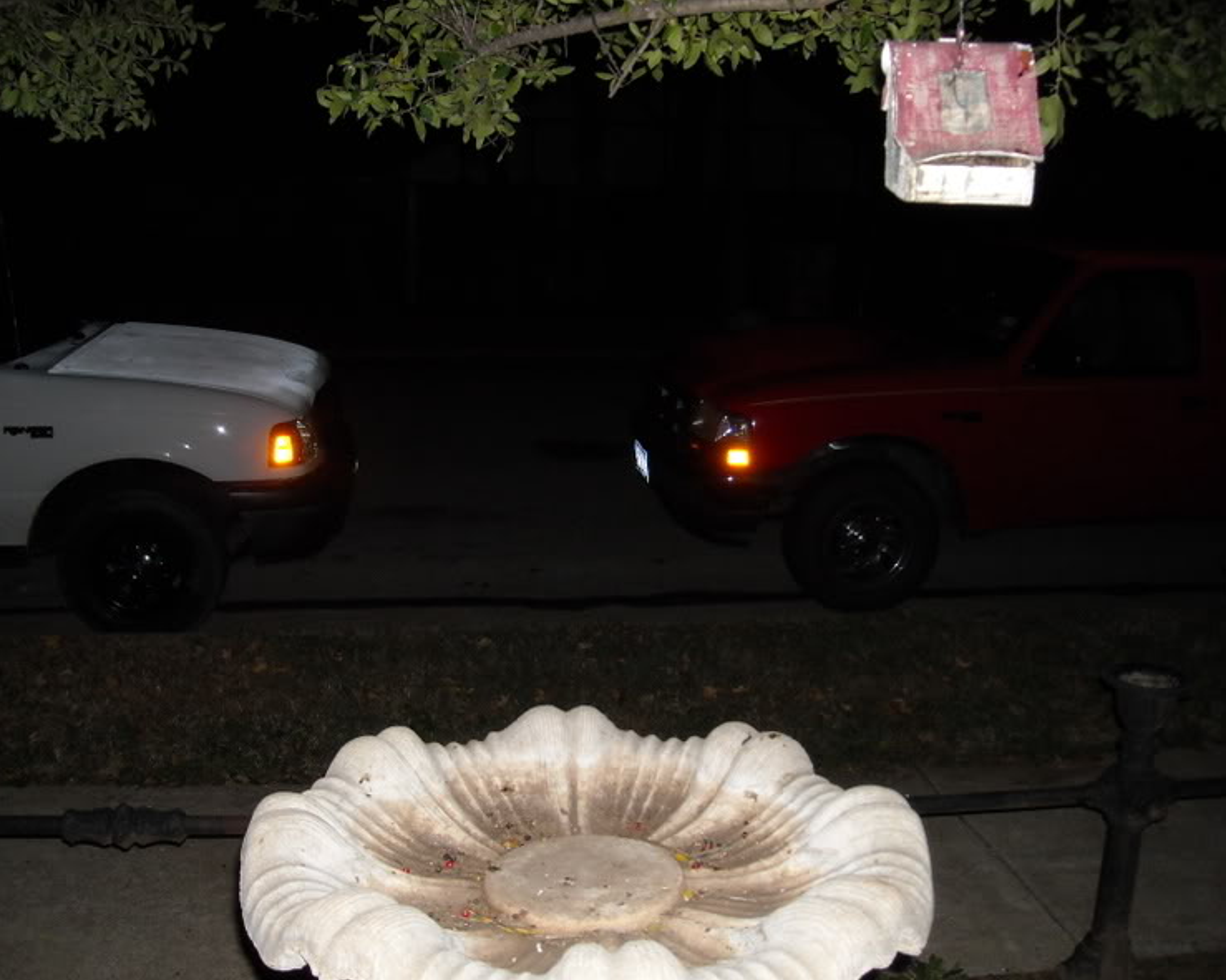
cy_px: 496
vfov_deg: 40.1
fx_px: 1342
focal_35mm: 37
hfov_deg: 49.1
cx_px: 571
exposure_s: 1/60
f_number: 2.8
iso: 200
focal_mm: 5.7
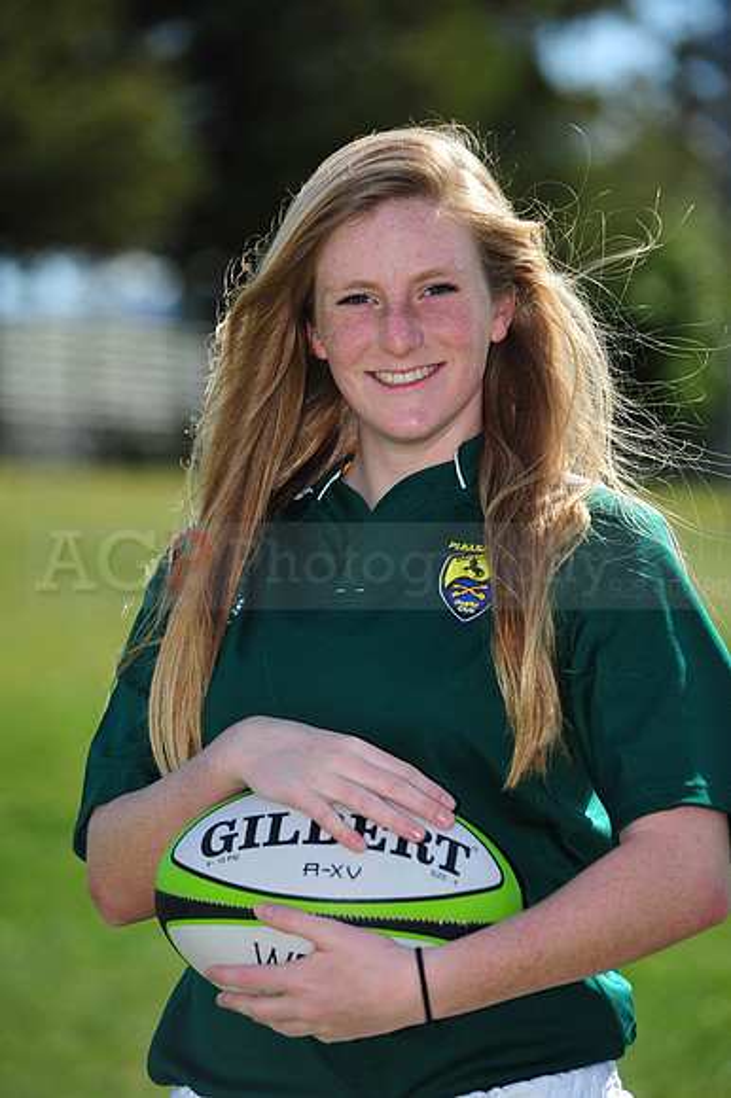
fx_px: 6098
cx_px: 366
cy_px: 549
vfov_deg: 10.3
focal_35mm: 200
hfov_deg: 6.9
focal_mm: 200
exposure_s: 1/1000
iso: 200
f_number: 4.5
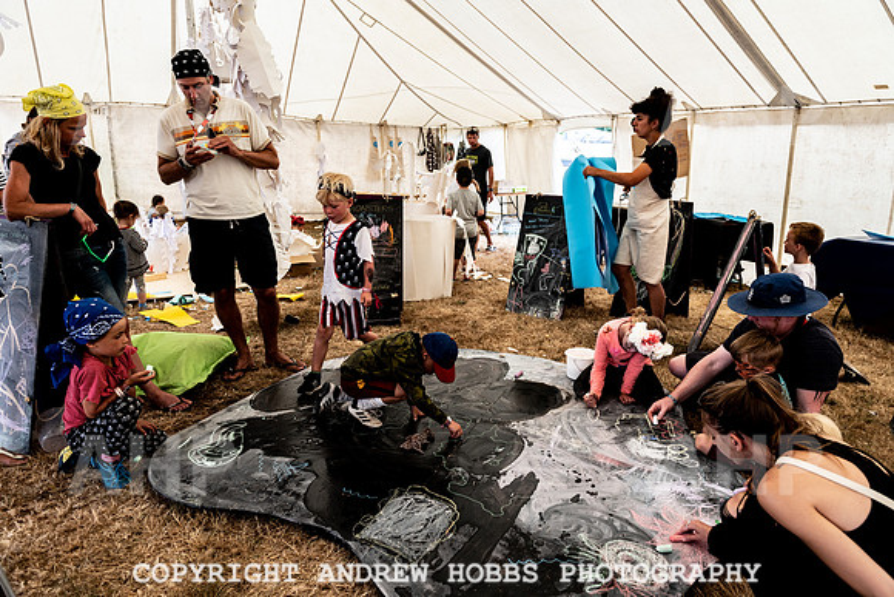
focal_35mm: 24
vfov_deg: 53.2
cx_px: 447
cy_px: 298
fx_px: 596
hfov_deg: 73.7
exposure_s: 1/200
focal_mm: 24
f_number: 4.5
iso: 280
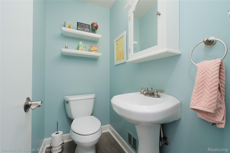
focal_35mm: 15
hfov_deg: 100.4
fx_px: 96
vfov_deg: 77.3
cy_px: 76
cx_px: 115
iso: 800
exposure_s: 1/125
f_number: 8
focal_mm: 10
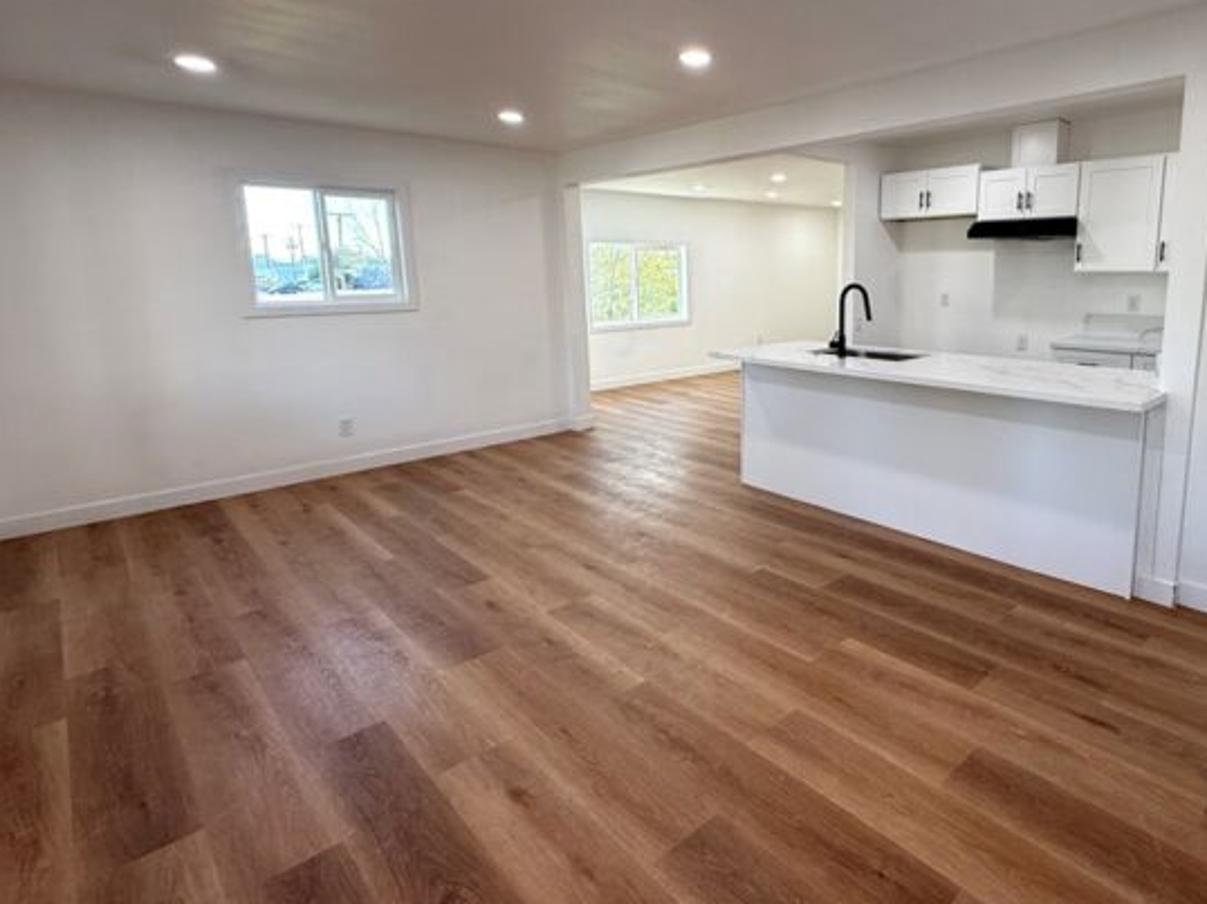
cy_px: 384
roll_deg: +0.5
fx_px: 697
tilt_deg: -9.0
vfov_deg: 65.6
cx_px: 787
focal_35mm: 20
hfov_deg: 79.5
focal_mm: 2.22
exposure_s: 1/120
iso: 125
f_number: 2.2
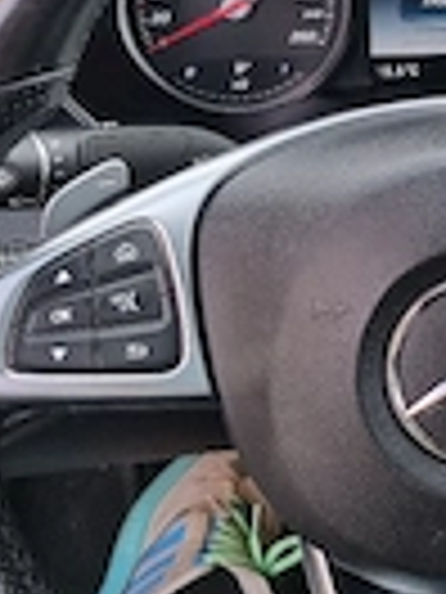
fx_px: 1357
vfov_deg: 23.7
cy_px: 0
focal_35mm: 79
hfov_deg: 17.1
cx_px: 635
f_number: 1.8
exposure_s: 1/123
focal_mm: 5.4
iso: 50
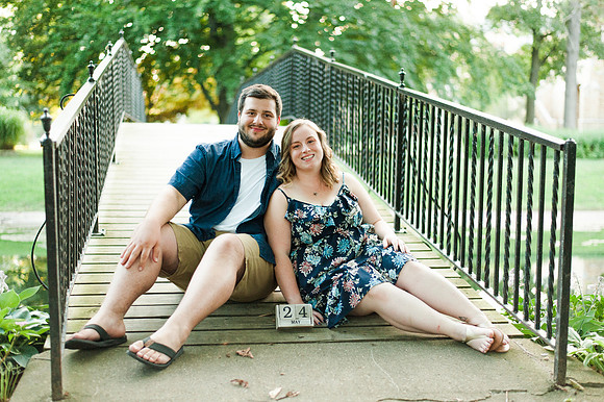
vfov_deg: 25.9
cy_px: 201
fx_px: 873
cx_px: 302
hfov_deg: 38.2
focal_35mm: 52
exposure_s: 1/640
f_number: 1.8
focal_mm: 50
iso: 640
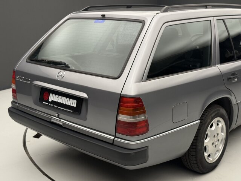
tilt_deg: -13.6
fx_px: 334
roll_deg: +0.9
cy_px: 90
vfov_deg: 30.3
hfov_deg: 39.7
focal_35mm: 48
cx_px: 120
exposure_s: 1/99
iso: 125
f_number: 1.78
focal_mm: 6.76
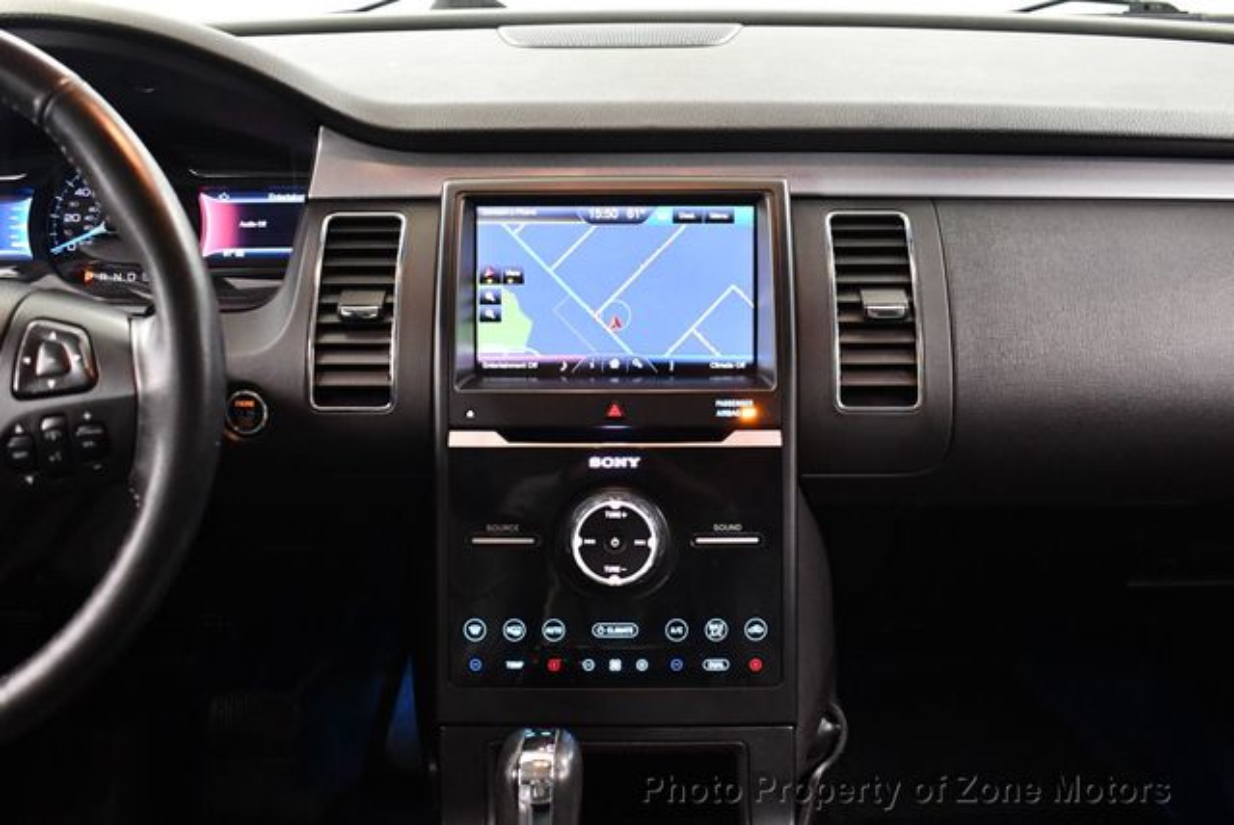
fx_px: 1235
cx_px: 617
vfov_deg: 36.9
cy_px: 412
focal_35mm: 36
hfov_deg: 53.1
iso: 3600
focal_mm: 18
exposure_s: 1/60
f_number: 3.5
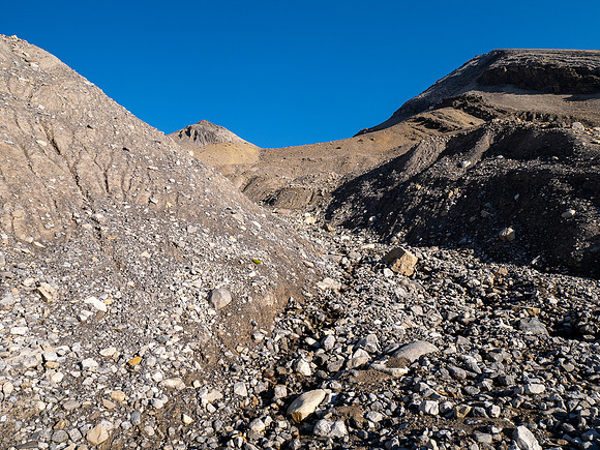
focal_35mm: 24
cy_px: 225
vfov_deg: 56.8
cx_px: 300
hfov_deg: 71.6
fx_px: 416
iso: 200
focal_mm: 12
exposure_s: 1/400
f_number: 8
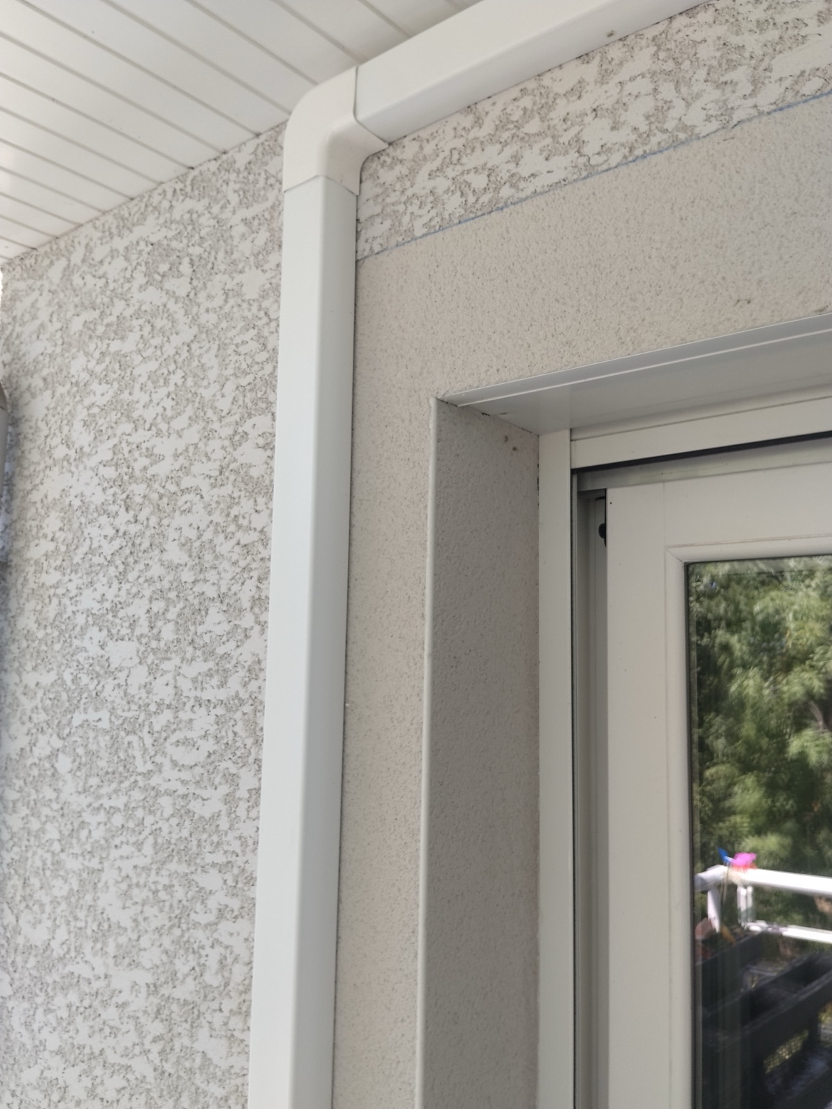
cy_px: 554
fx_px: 929
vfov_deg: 61.7
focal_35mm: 29
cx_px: 416
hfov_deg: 48.2
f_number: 1.8
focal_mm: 4.22
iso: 50
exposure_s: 1/146
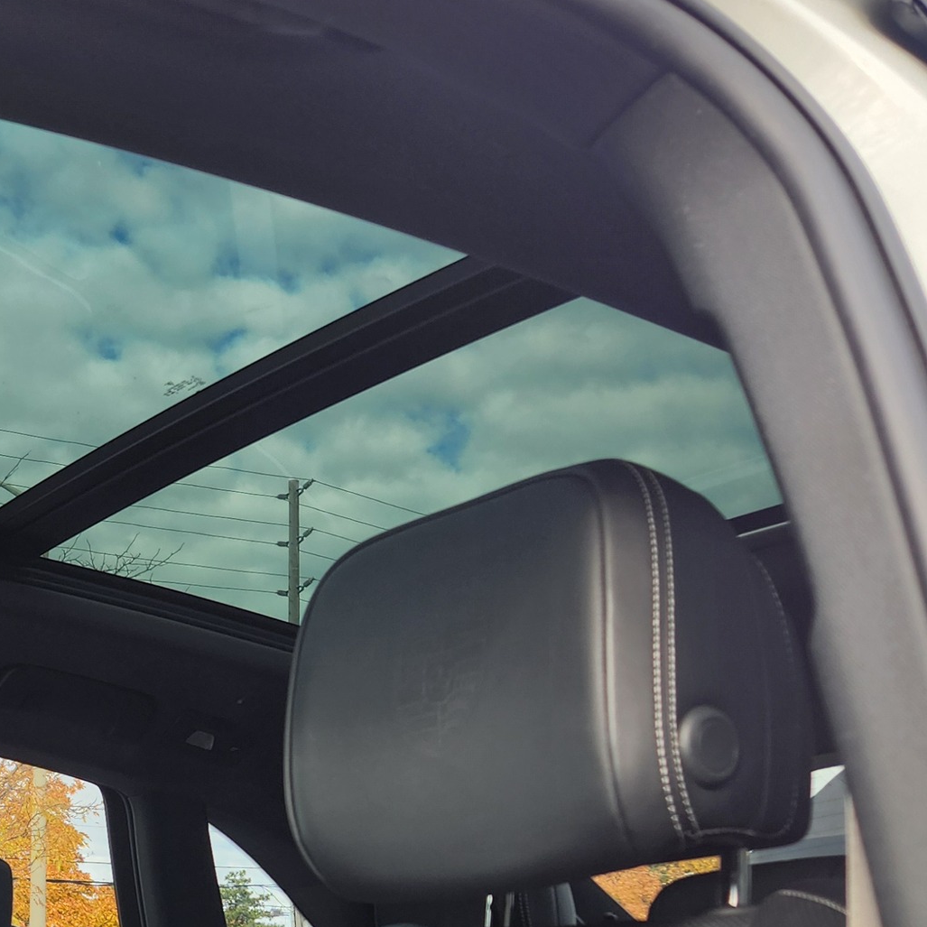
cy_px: 780
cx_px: -98
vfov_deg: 29.2
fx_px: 1727
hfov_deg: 27.4
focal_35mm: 57
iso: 25
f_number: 1.8
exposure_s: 1/180
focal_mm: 5.4
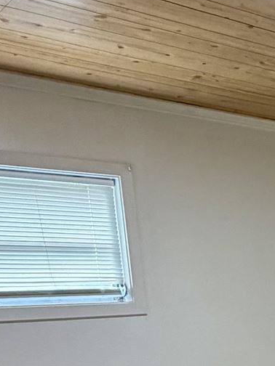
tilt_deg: -12.4
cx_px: 416
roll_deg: +1.9
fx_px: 678
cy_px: 431
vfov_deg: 27.0
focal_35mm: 64
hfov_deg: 19.8
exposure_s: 1/99
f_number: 2.2
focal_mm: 2.22
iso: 320
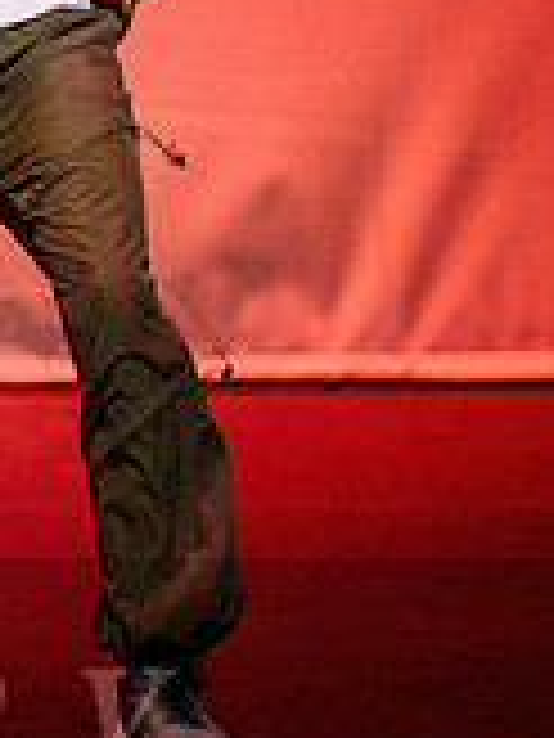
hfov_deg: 2.0
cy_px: 63
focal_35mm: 734
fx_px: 15663
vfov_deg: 2.7
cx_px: -396
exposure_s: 1/500
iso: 1250
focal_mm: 170
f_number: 2.8
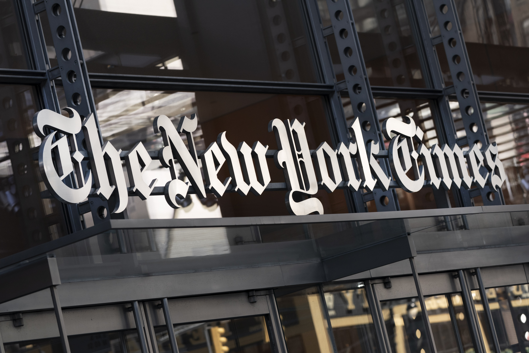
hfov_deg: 15.4
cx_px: 264
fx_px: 1954
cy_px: 176
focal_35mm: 133
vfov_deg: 10.3
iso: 640
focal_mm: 133
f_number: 7.1
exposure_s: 1/400
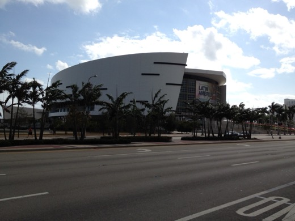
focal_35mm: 35
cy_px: 110
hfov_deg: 52.6
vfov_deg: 40.7
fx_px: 298
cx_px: 148
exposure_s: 1/3460
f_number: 2.4
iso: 64
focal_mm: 4.28
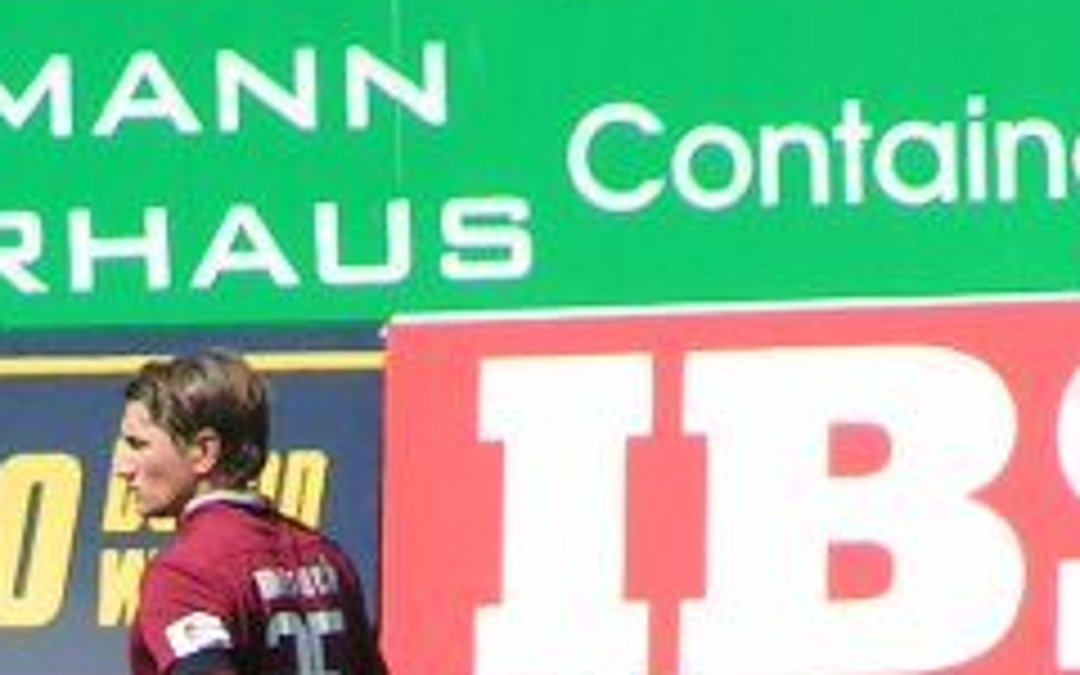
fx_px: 39470
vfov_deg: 1.0
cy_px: 932
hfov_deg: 1.6
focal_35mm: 1341
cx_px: 126
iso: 50
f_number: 5
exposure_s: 1/500
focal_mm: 58
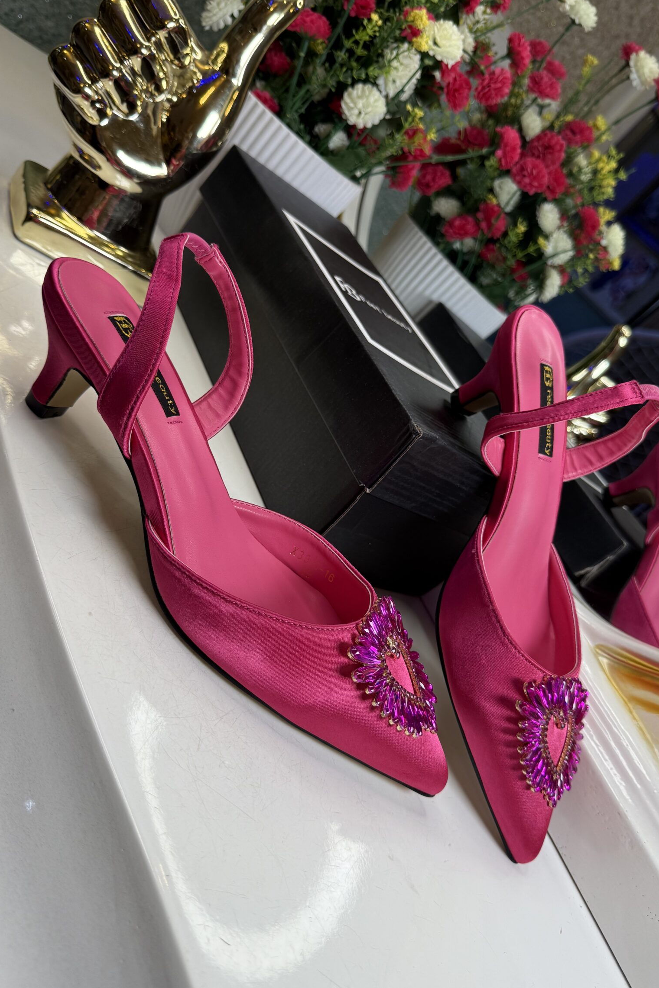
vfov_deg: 65.5
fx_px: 769
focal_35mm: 28
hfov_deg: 46.4
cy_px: 474
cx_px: 351
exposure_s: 1/144
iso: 50
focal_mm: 6.76
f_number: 1.78
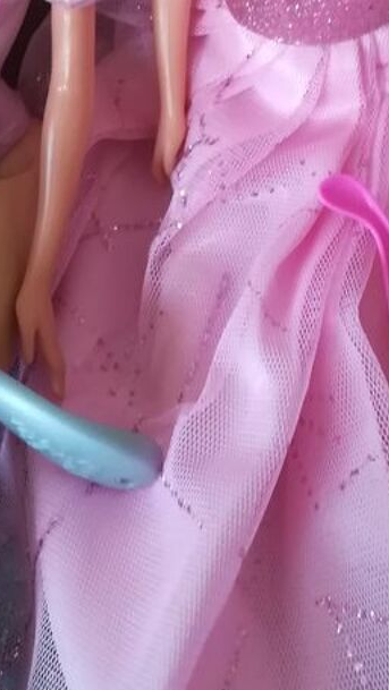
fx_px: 1136
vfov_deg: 30.7
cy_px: -42
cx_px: 157
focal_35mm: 62
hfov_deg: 19.4
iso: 320
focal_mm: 3.83
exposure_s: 1/33.3
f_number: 2.2
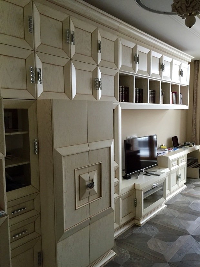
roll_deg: +1.2
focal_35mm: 29
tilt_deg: -5.9
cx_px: 100
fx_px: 223
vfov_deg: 61.7
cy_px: 134
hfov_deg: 48.2
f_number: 2.2
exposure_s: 1/33
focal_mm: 4.15
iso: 160
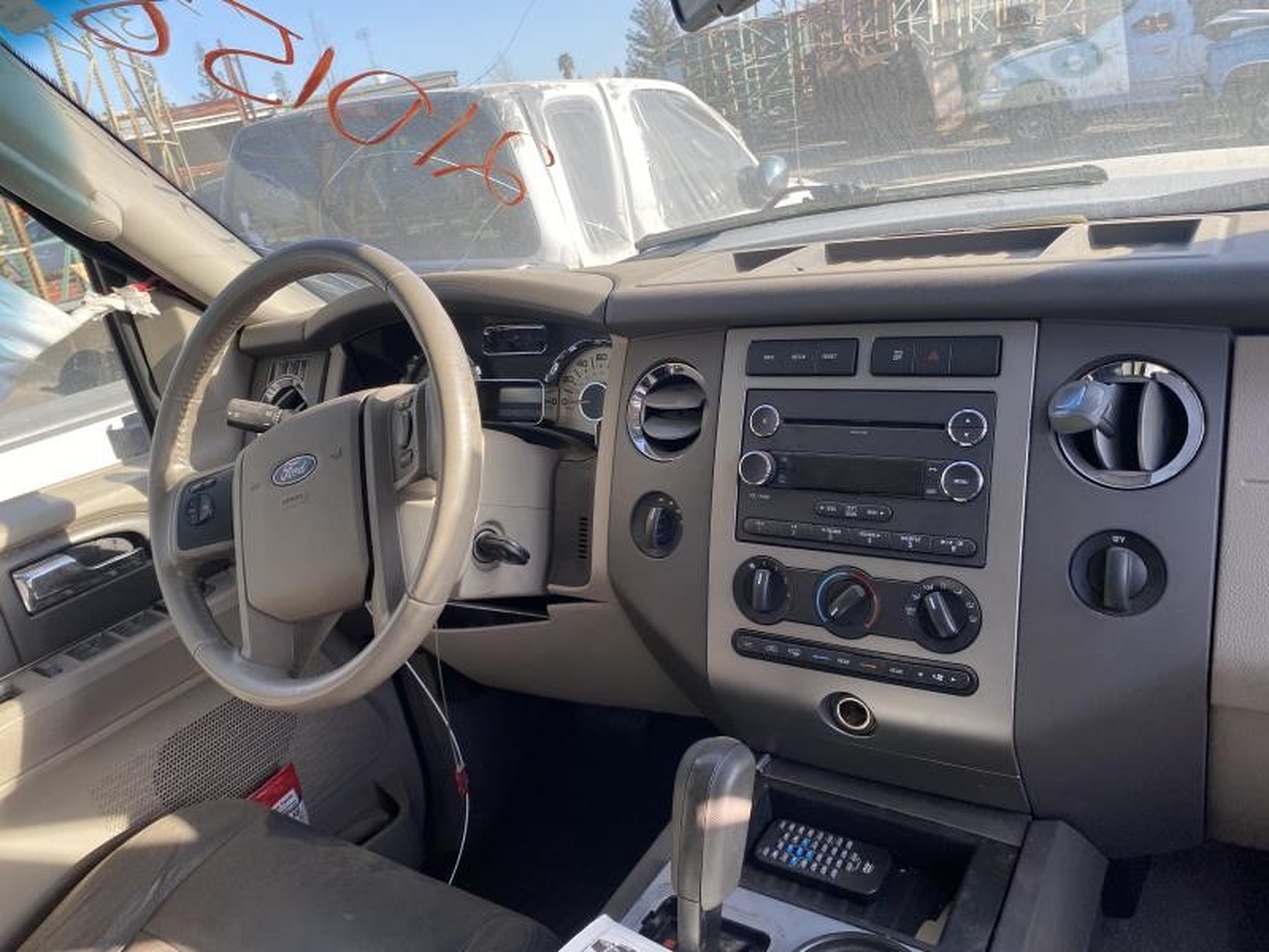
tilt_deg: -18.7
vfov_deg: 53.1
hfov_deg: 67.3
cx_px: 634
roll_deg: +12.0
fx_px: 953
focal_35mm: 26
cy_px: 476
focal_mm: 4.25
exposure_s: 1/324
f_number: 1.8
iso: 32
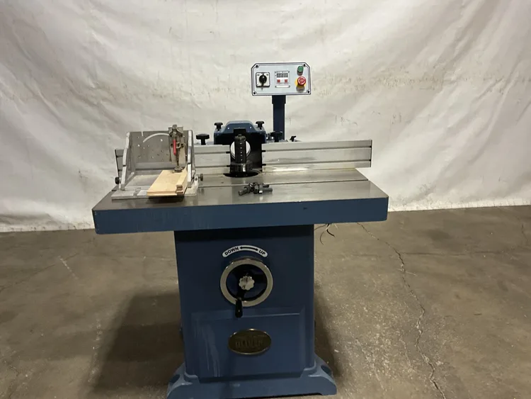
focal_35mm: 29
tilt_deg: -16.6
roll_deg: +2.0
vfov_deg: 48.3
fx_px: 445
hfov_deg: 61.6
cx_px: 266
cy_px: 200
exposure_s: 1/60
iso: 125
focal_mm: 3
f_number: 1.8
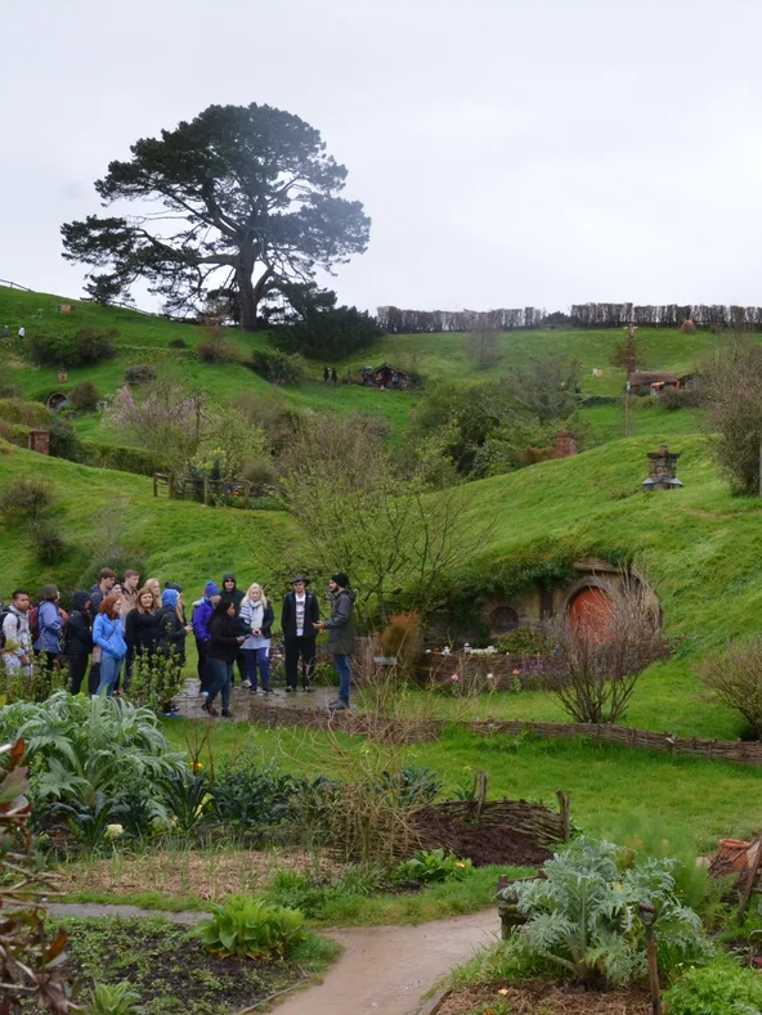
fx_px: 1673
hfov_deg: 25.3
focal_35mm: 57
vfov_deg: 33.8
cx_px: 584
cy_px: 512
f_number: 10
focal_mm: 26
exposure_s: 1/400
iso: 1600
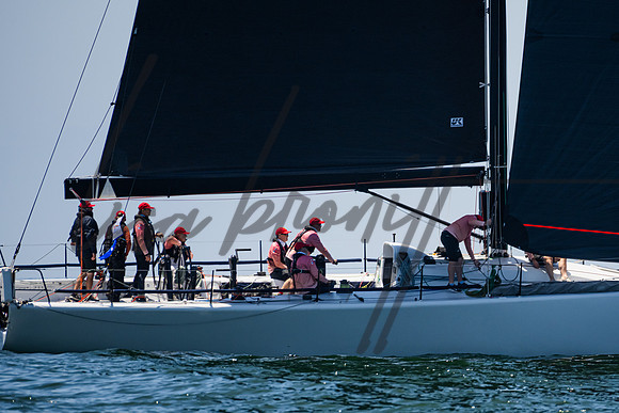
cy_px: 233
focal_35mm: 594
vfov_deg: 2.3
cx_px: 430
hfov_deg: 3.5
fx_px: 10216
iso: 400
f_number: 8
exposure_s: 1/1600
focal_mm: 400
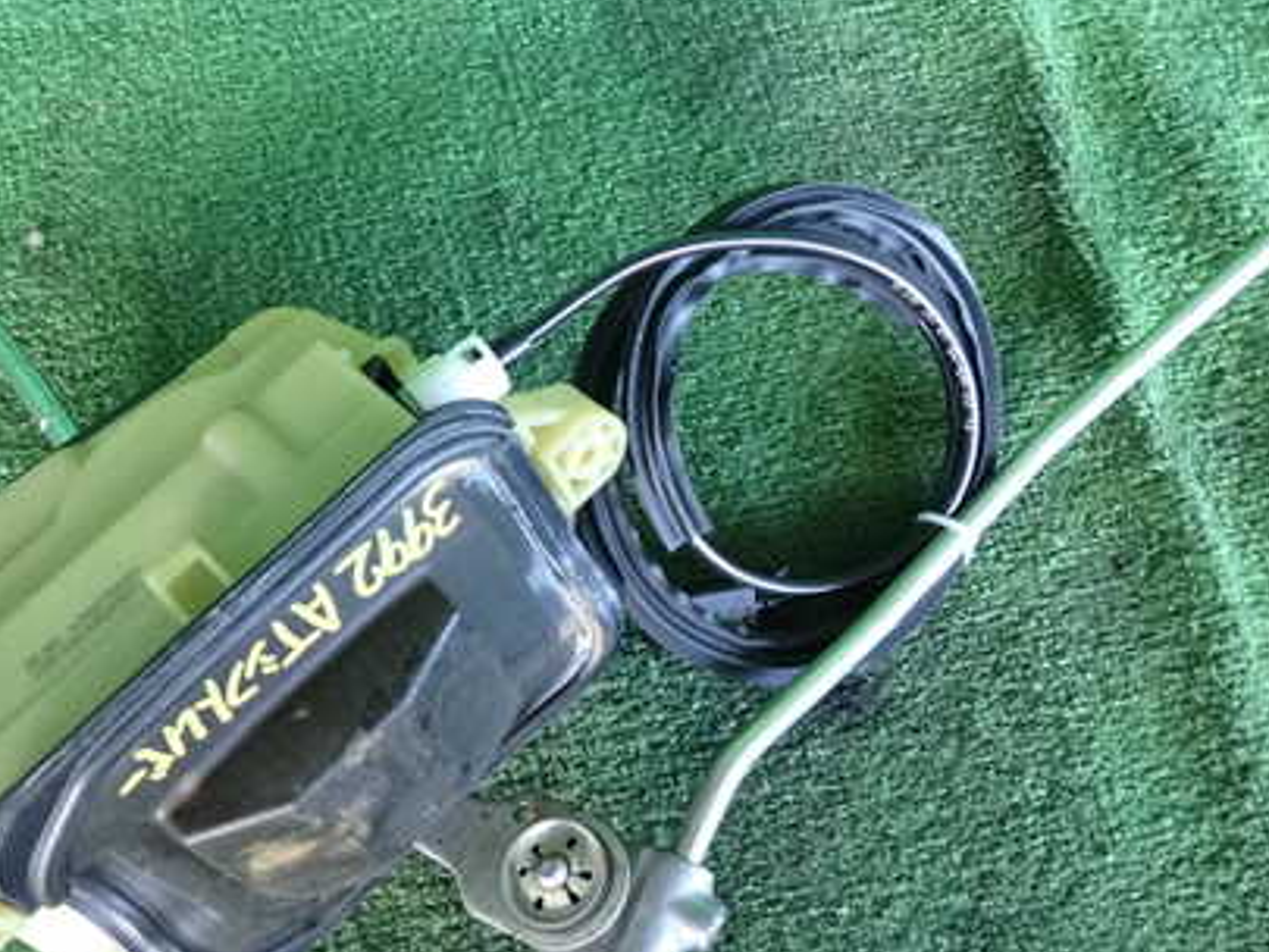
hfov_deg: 50.1
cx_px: 630
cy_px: 504
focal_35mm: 37
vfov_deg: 38.7
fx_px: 1357
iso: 1250
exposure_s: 1/125
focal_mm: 4.5
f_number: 2
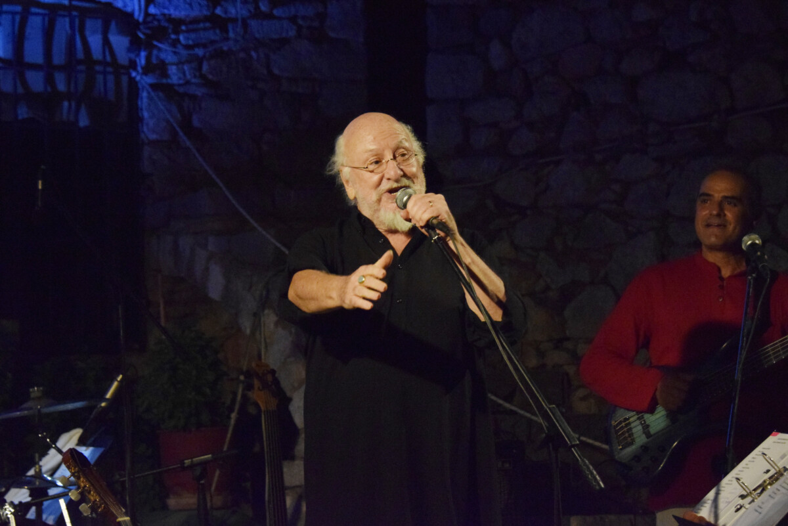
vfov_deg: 10.8
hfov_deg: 16.1
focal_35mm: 128
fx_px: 2792
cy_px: 263
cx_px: 394
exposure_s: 1/400
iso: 6400
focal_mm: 85
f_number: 5
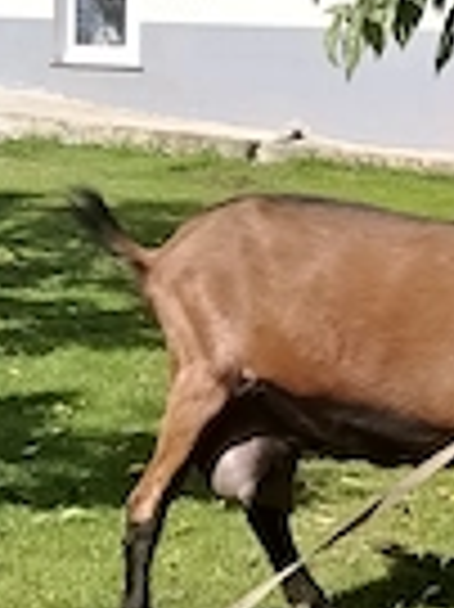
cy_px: 725
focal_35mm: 136
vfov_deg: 14.1
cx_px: 427
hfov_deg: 10.8
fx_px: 2382
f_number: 1.75
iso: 100
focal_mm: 5.25
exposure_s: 1/672
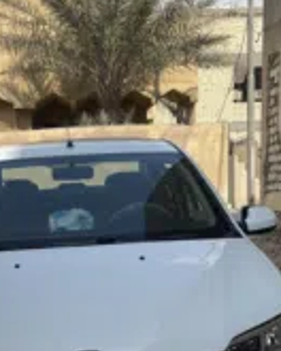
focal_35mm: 59
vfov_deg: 30.4
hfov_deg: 25.7
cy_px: 321
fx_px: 613
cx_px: 92
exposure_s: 1/3663
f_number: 1.6
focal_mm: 5.1
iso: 32
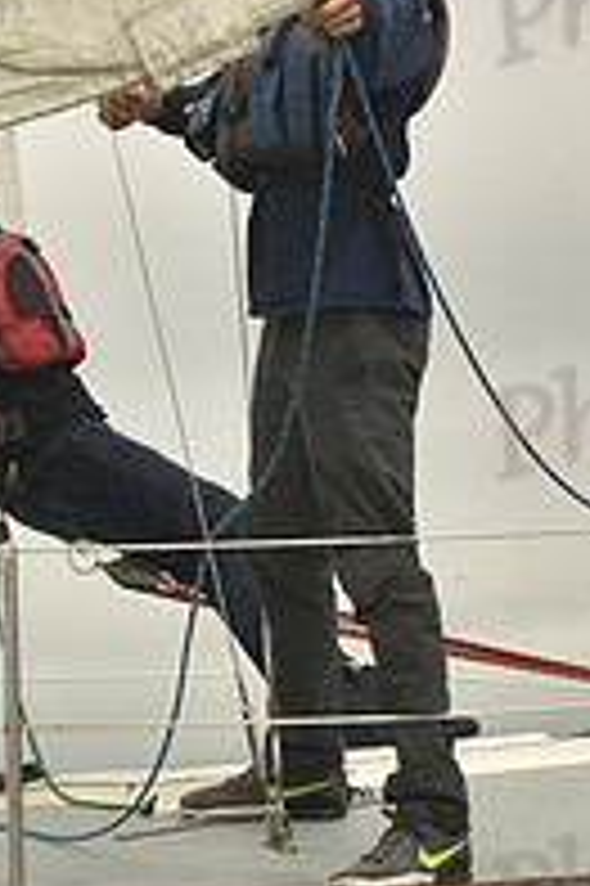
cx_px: 261
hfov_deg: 6.7
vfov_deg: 10.0
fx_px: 5073
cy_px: 659
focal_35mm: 206
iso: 400
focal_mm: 70
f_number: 13
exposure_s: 1/800
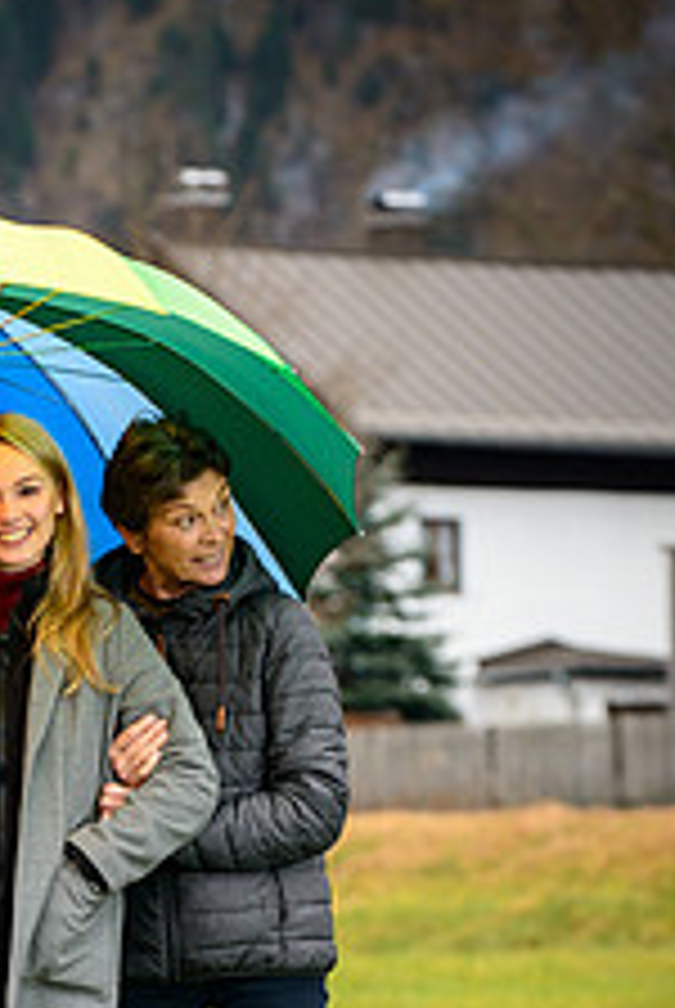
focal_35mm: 301
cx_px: 22
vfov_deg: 6.8
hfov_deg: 4.6
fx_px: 8439
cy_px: 945
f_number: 5
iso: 800
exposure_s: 1/250
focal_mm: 150
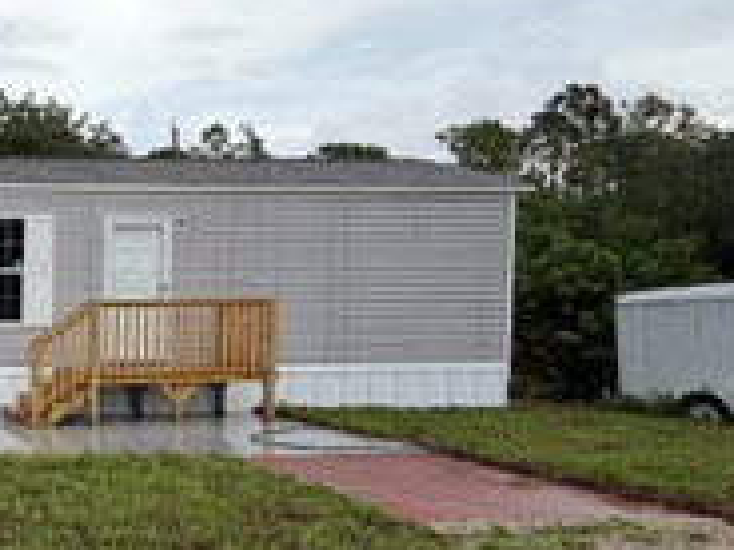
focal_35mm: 39
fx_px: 827
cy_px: 367
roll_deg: +1.0
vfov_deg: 36.4
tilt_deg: -3.5
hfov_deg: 37.0
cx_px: -140
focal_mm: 2.22
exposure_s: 1/686
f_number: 2.2
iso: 40
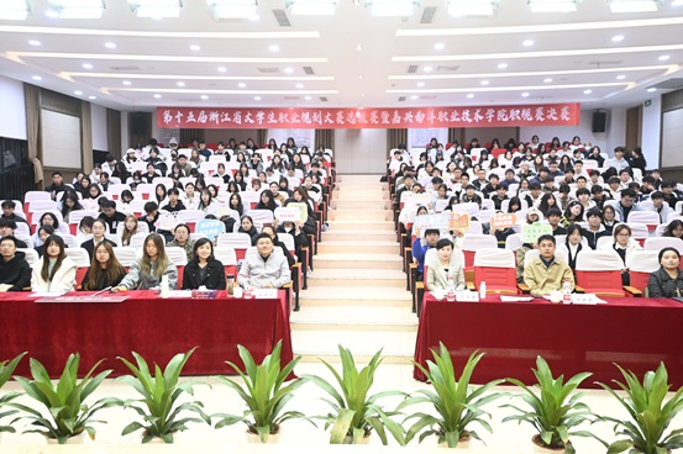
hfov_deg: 62.0
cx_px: 342
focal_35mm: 30
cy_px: 227
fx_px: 569
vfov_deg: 43.6
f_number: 3.8
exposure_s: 1/60
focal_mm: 20
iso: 1250
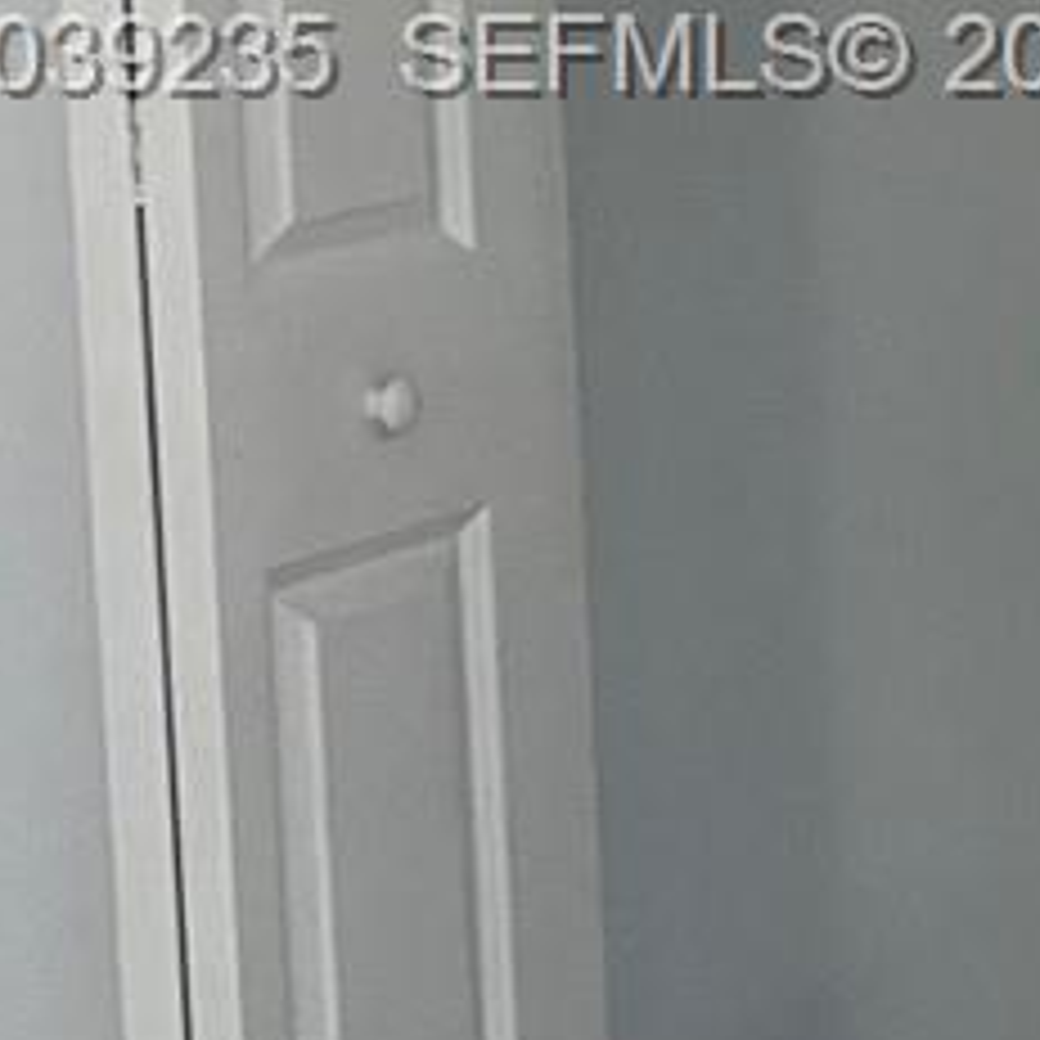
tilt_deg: -7.2
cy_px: 63
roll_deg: -0.9
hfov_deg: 8.6
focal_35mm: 159
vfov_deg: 10.9
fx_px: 5405
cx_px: 3377
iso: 100
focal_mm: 4.2
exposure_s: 1/60
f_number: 1.6
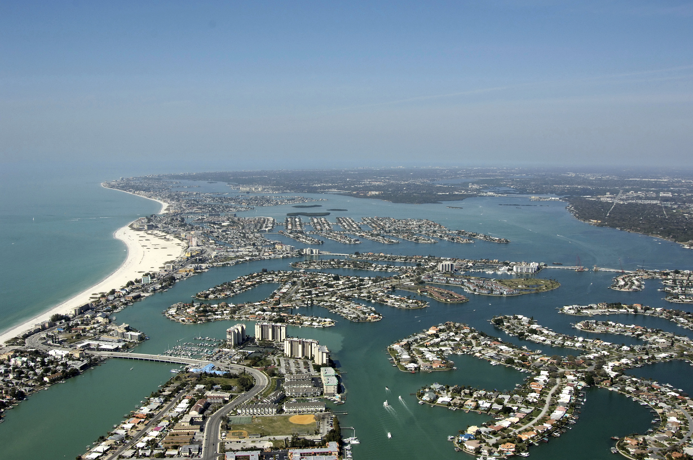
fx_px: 692
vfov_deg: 36.8
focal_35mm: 36
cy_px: 230
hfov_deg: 53.2
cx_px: 346
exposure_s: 1/1000
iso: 400
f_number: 9
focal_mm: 24
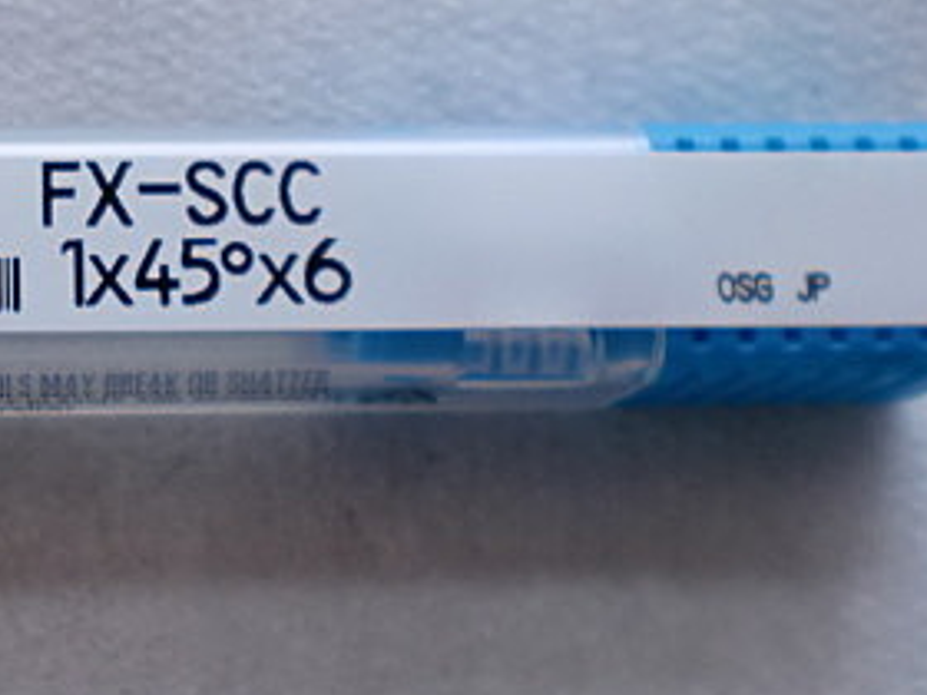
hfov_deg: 23.7
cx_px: 66
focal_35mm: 80
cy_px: 235
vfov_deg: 18.4
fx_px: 2142
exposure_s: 1/100
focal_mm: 6.3
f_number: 3.1
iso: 64
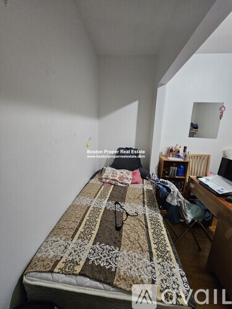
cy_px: 154
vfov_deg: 106.2
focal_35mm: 13
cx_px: 116
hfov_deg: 89.9
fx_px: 116
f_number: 2.2
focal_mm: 2.2
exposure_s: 1/30
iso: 640
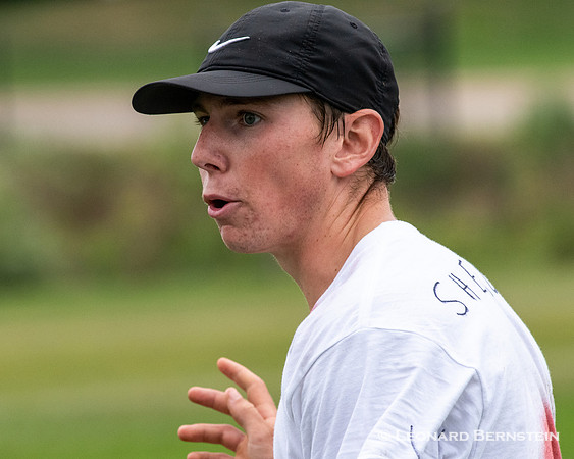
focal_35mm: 591
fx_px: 10045
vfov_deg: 2.6
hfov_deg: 3.3
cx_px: 207
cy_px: 268
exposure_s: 1/2500
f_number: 8
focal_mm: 300
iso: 1600
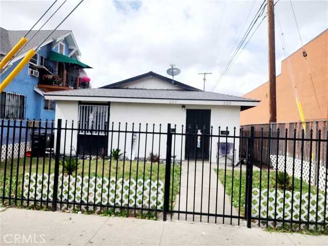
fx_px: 218
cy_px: 123
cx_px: 164
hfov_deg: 73.9
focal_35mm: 23
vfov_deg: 58.9
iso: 12
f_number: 1.8
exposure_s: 1/1429
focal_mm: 6.4
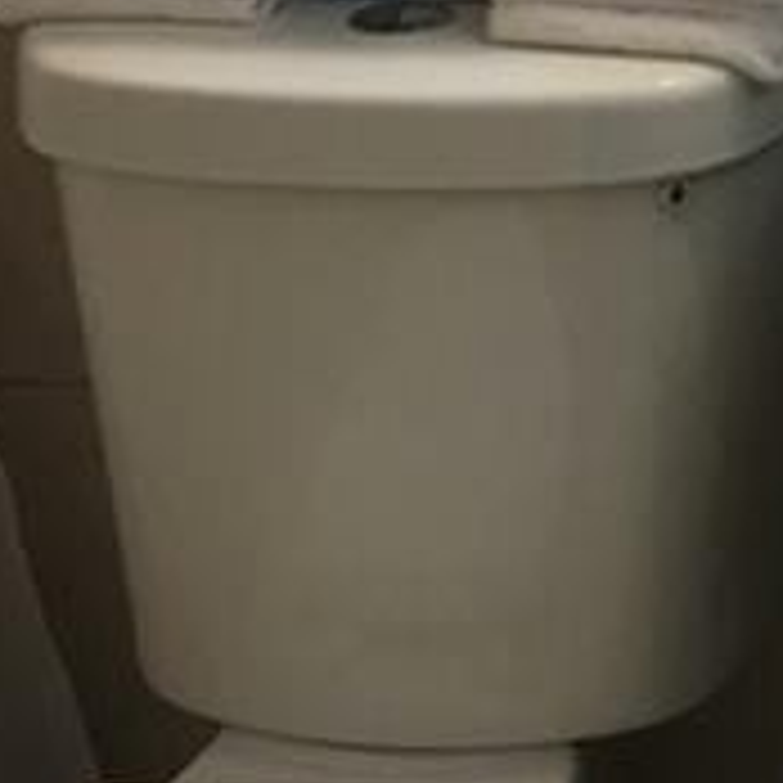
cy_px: -315
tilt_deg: -10.5
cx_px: 1192
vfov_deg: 14.6
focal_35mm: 113
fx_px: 2892
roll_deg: -0.4
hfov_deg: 14.4
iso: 50
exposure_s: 1/33
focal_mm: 4.15
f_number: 2.2
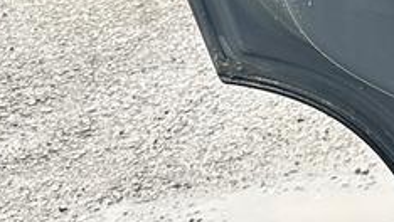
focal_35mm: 143
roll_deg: +0.5
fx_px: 1495
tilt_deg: -13.1
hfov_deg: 12.4
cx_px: 894
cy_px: -126
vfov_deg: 8.3
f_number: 1.78
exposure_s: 1/555
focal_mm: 6.86
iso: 80
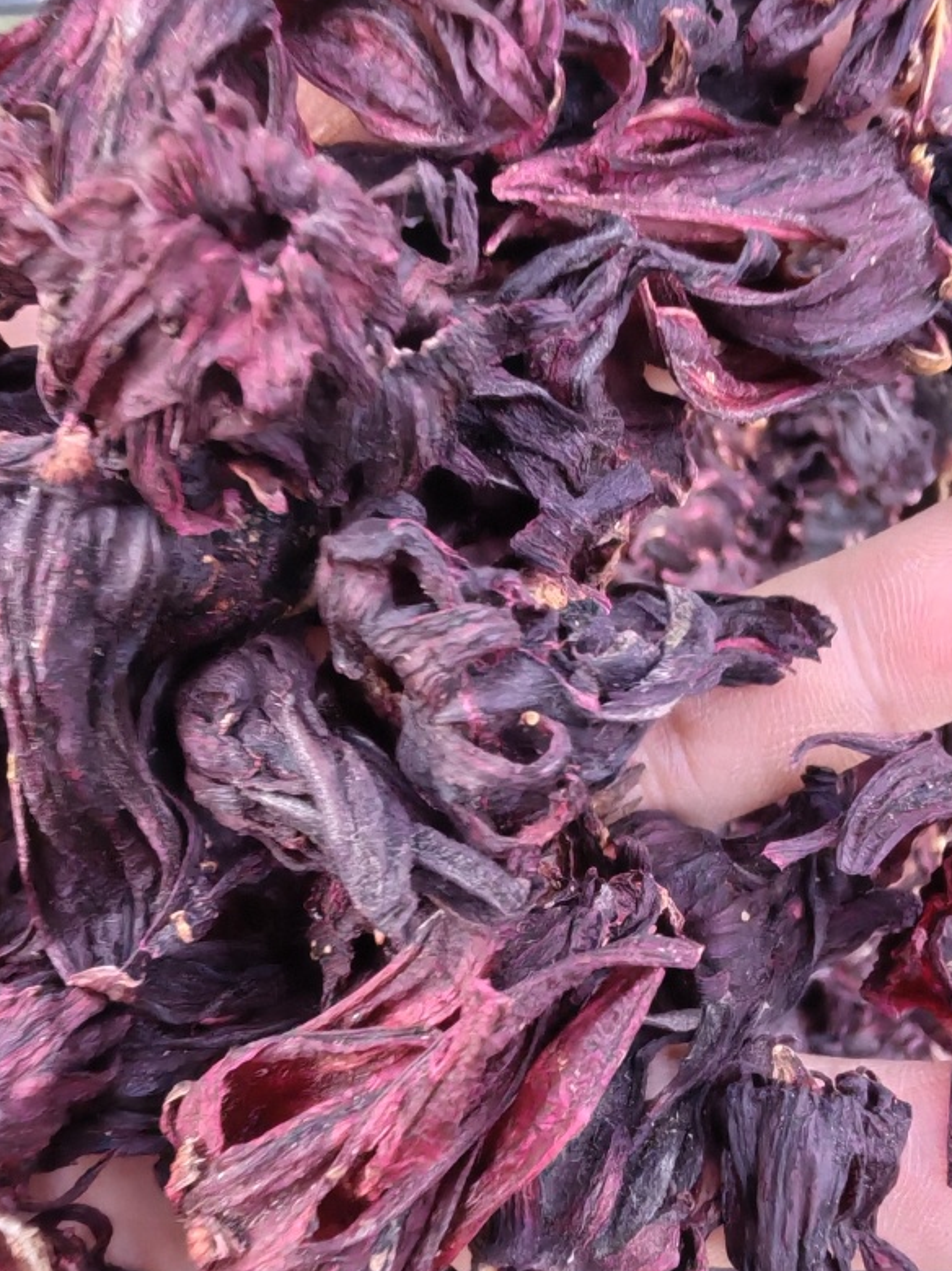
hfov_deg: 38.5
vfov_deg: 49.8
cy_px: 766
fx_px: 1357
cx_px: 375
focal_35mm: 37
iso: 320
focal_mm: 1.96
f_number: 2.2
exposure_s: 1/20
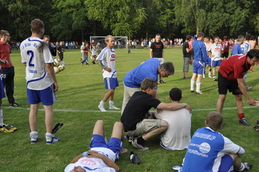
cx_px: 151
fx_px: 295
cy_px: 103
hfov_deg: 47.3
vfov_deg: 32.5
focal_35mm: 41
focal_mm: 22
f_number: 4
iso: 640
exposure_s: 1/1000
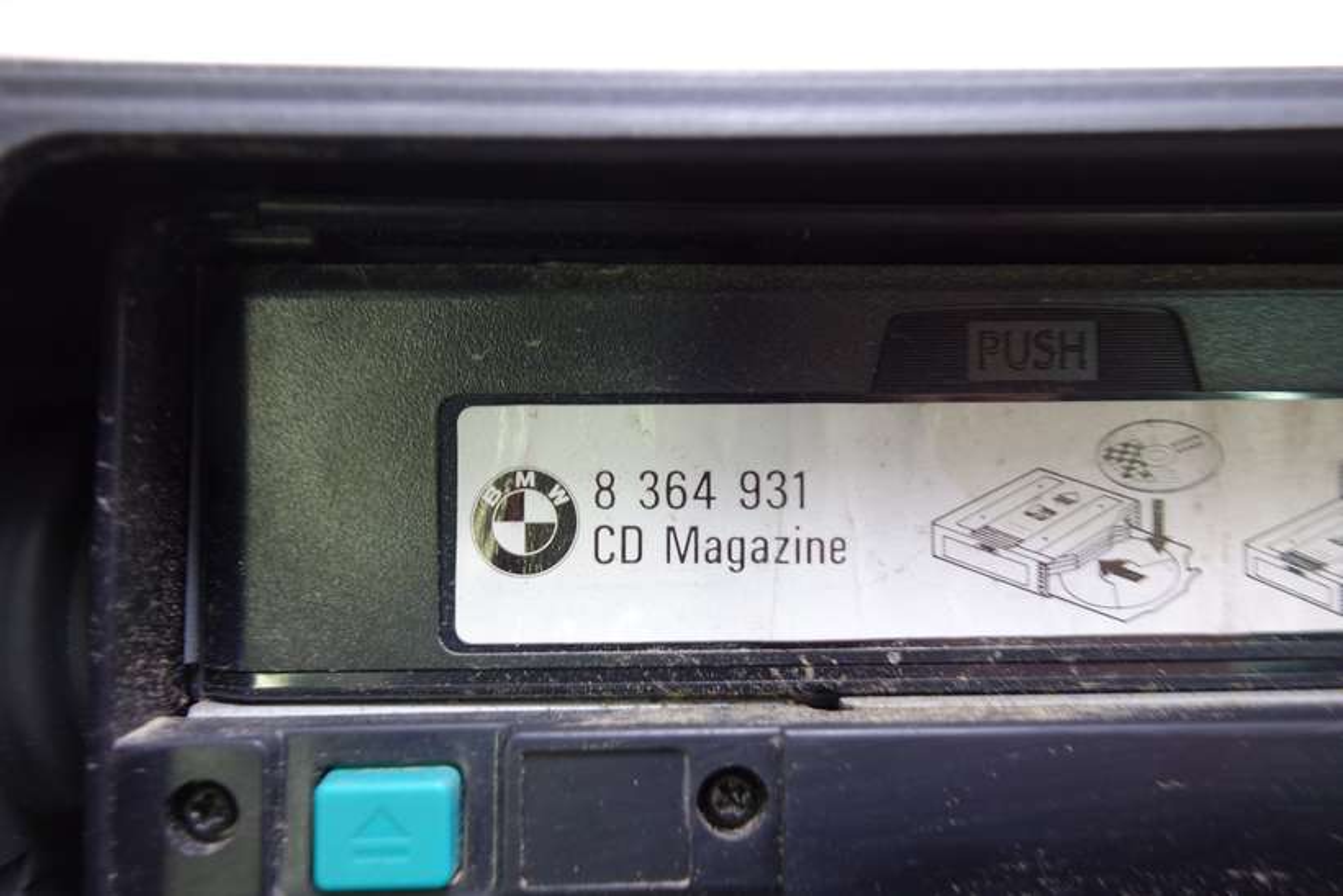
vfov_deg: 46.4
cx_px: 672
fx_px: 1045
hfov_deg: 65.5
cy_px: 448
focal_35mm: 28
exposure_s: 1/6
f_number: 4.5
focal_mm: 10.4
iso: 125
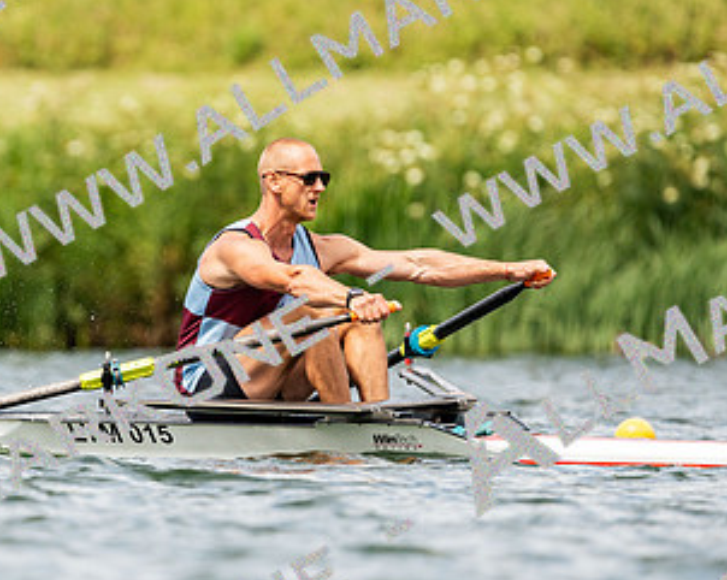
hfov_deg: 1.8
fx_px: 23280
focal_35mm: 1083
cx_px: 258
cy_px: 288
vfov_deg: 1.4
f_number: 6.3
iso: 400
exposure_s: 1/2000
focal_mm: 600
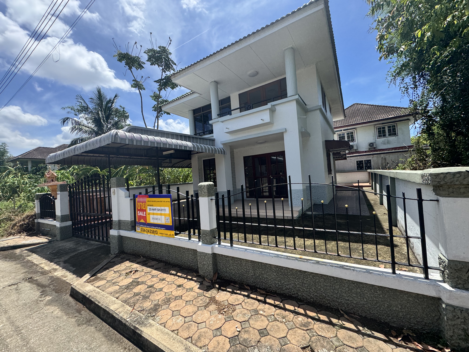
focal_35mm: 14
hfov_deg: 102.1
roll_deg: +4.3
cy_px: 176
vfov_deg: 85.7
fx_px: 190
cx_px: 234
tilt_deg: +4.3
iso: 40
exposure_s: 1/821
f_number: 2.2
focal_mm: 2.22
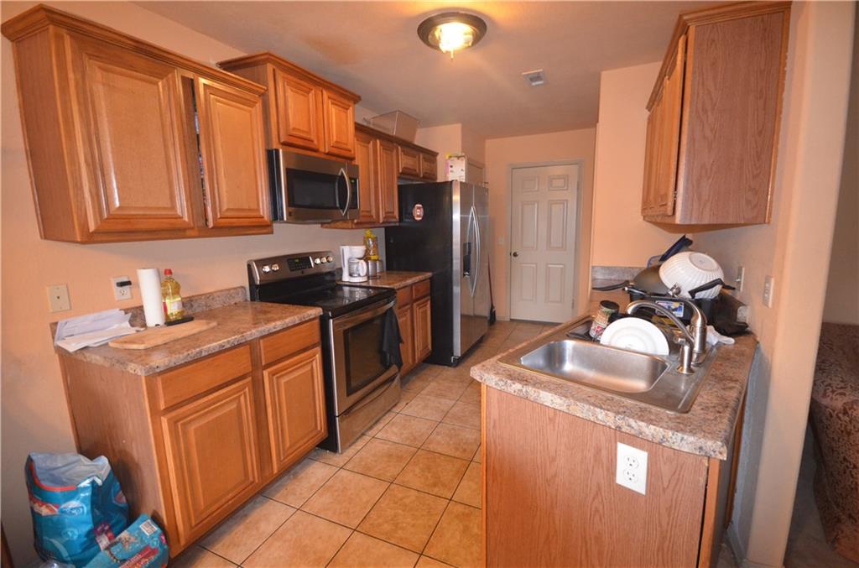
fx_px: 357
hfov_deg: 100.5
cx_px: 430
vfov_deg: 77.0
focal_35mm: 15
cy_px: 284
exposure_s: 1/60
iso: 2500
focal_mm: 10
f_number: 4
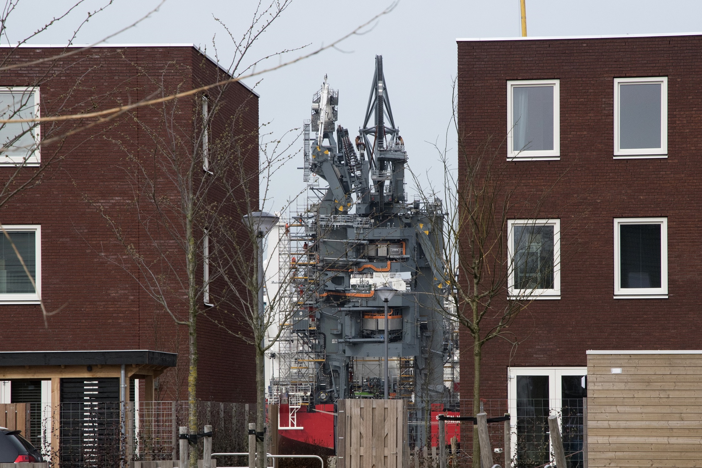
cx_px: 365
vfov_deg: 8.6
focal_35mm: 160
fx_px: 3119
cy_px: 296
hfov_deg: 12.8
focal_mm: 80
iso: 800
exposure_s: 1/1600
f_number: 8
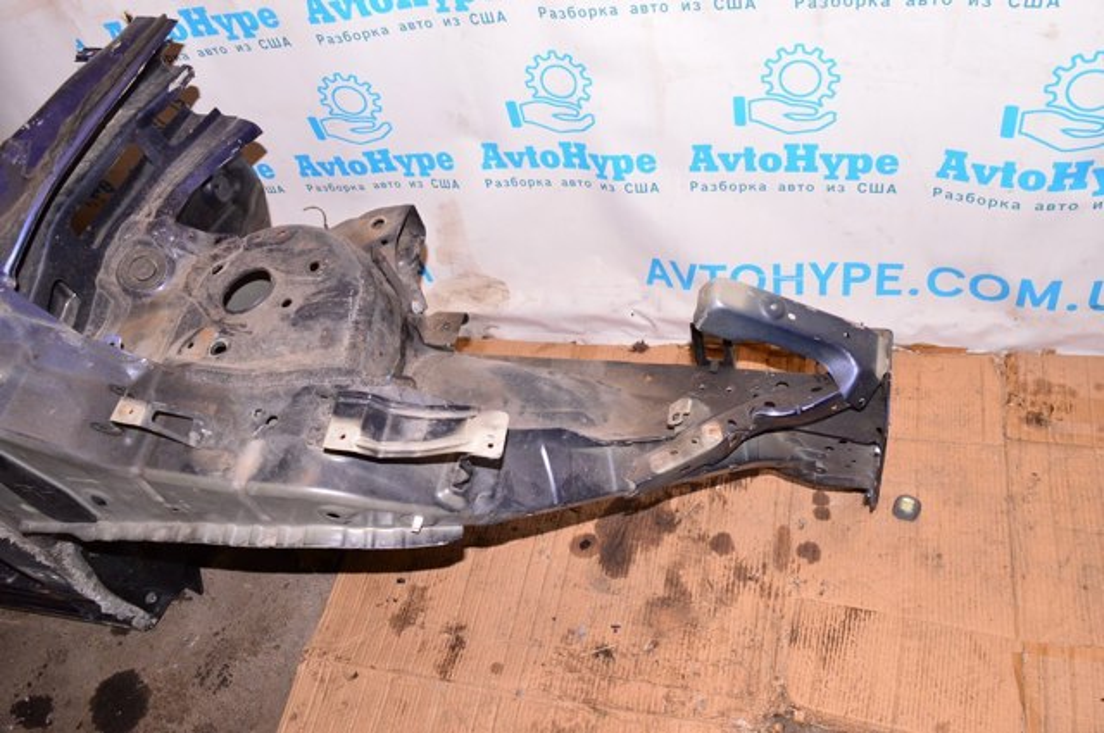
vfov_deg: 43.5
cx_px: 552
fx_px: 919
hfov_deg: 62.0
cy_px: 366
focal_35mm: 30
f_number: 8
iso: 1600
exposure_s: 1/160
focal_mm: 20
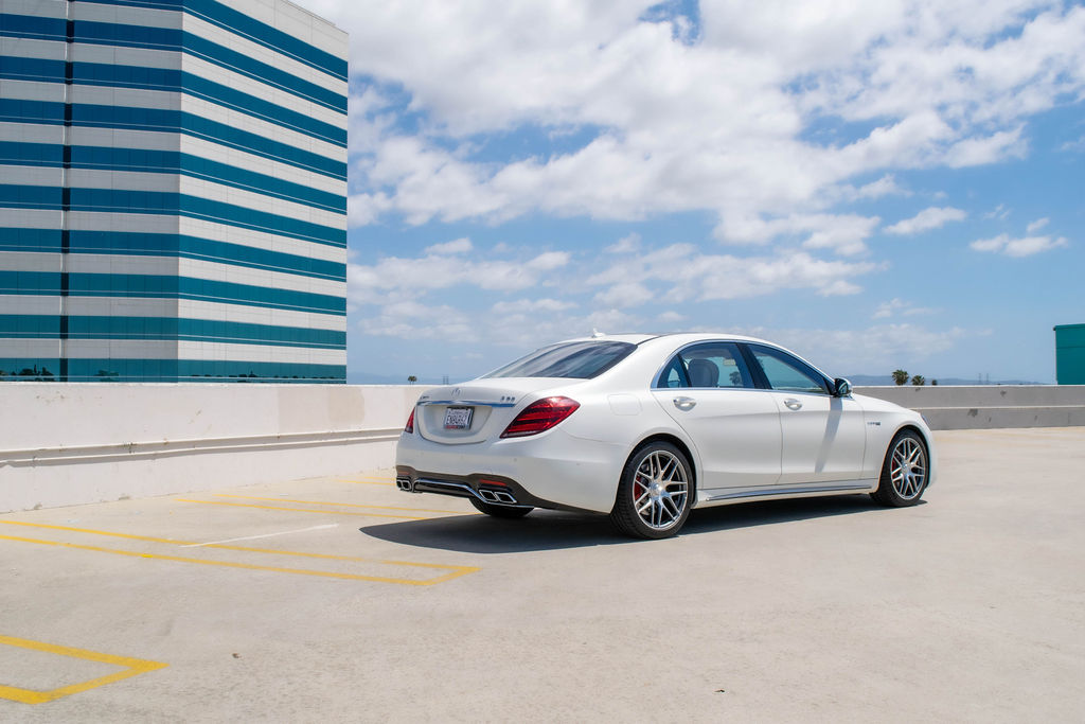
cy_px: 362
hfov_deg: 53.8
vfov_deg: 37.4
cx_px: 542
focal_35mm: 35
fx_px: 1069
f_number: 8
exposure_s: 1/2000
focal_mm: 23
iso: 320
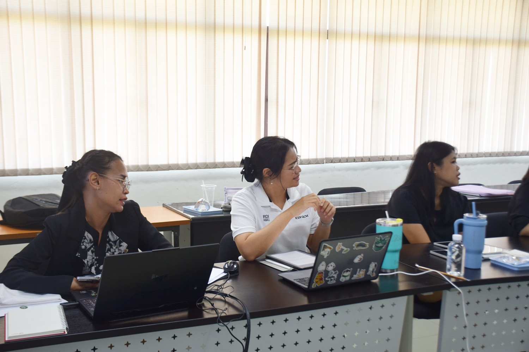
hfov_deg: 47.9
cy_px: 176
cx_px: 264
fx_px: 595
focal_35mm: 40
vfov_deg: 33.0
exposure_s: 1/80
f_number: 4.5
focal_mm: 27
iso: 400
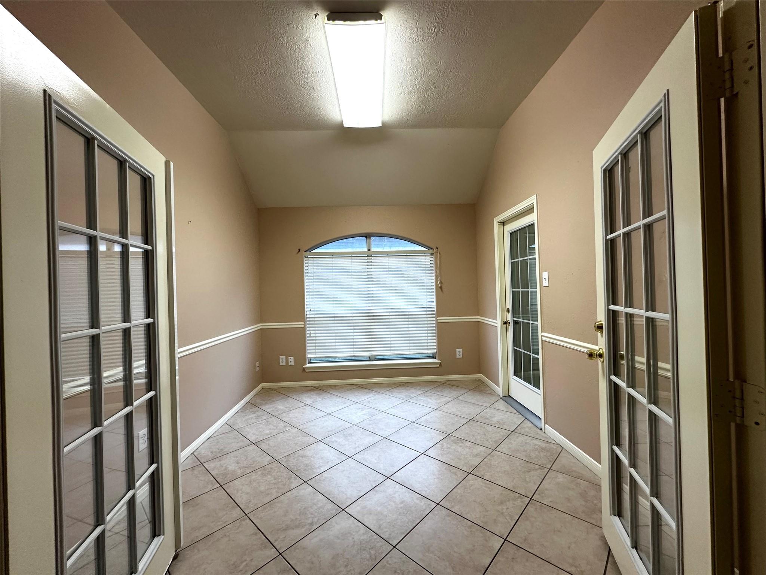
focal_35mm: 14
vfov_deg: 85.7
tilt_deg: +0.0
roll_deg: +1.4
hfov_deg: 102.1
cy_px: 288
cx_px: 383
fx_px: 310
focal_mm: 2.22
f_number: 2.2
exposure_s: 1/120
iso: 200
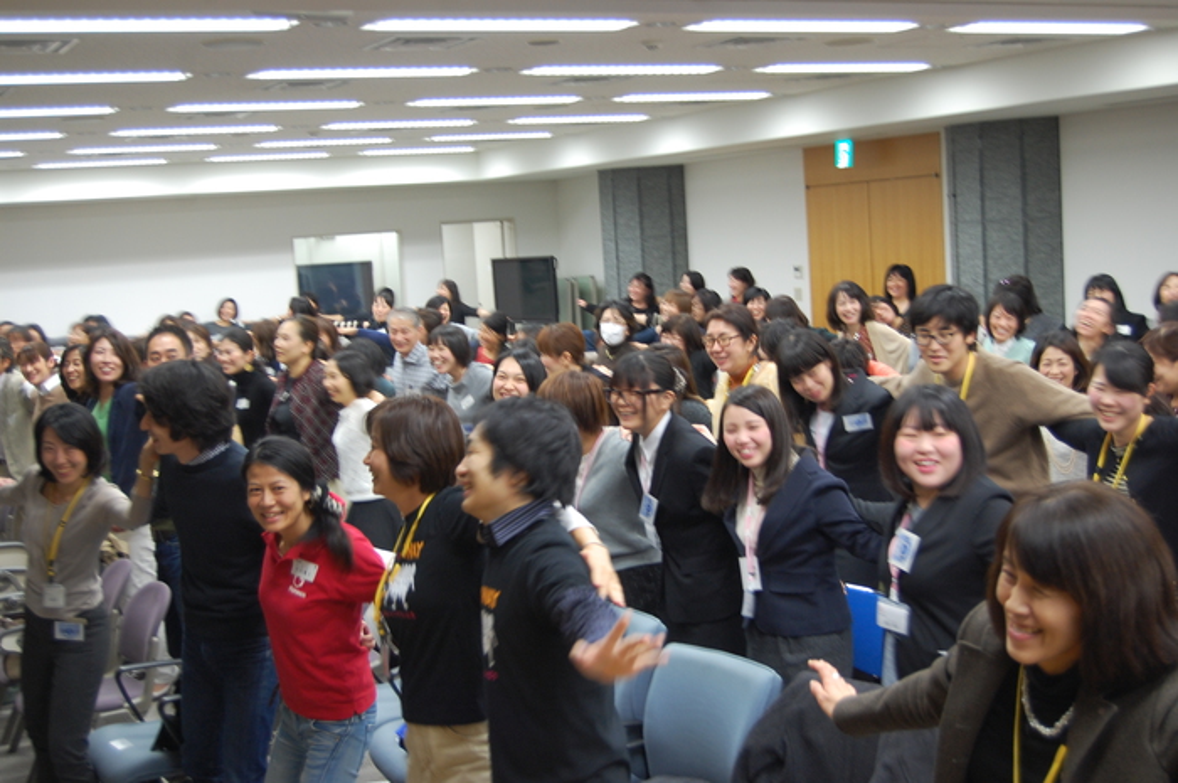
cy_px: 392
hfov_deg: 41.2
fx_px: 1569
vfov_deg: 28.0
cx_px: 589
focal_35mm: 48
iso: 400
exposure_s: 1/20
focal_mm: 32
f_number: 4.5
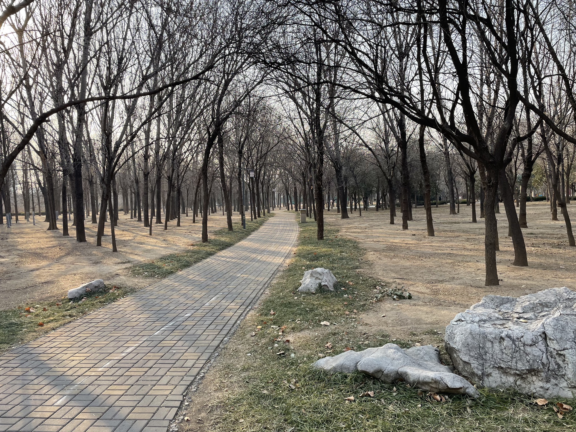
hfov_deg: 67.3
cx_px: 288
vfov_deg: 53.1
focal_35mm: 26
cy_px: 216
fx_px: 433
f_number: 1.6
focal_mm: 4.2
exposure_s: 1/769
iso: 32
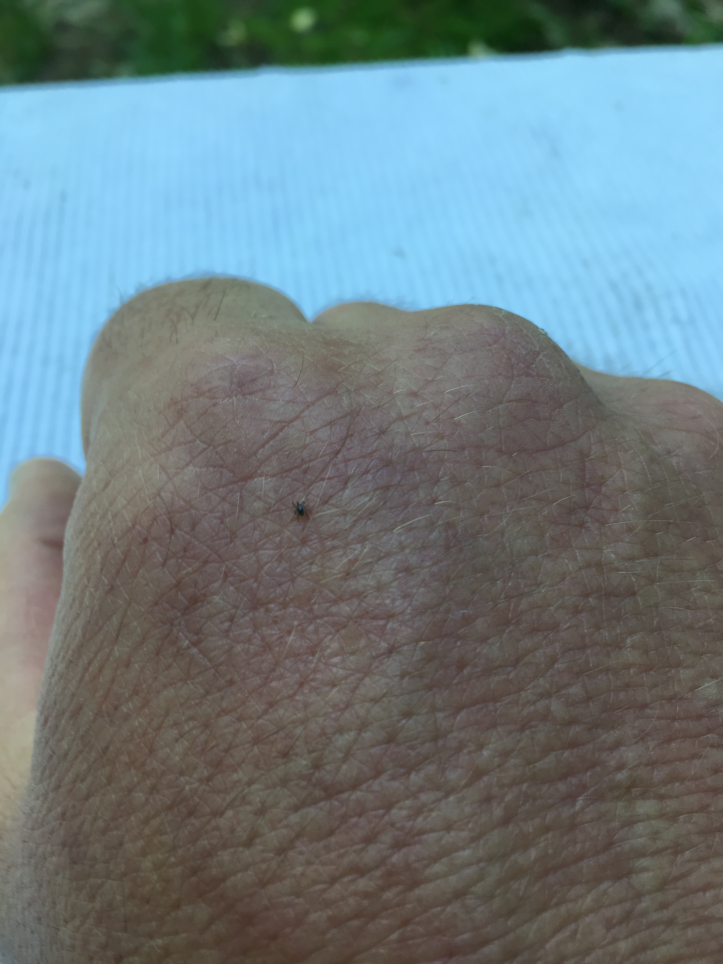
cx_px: 362
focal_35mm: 29
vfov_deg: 61.7
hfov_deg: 48.2
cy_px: 482
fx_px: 808
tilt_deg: -56.1
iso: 32
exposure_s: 1/60
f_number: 2.2
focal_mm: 4.15
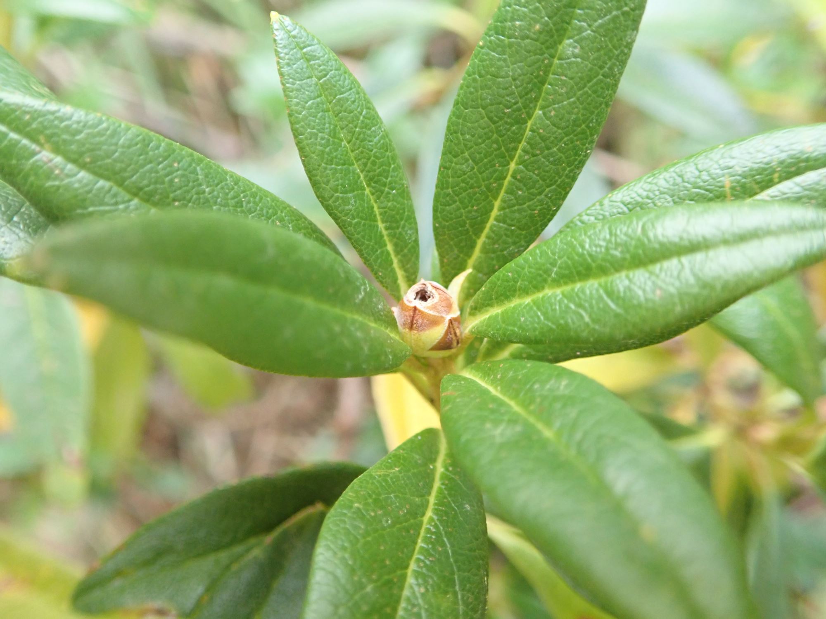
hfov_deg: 60.0
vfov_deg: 46.8
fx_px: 716
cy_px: 310
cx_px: 413
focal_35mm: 30
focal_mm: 5.5
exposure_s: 1/125
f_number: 2.3
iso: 640
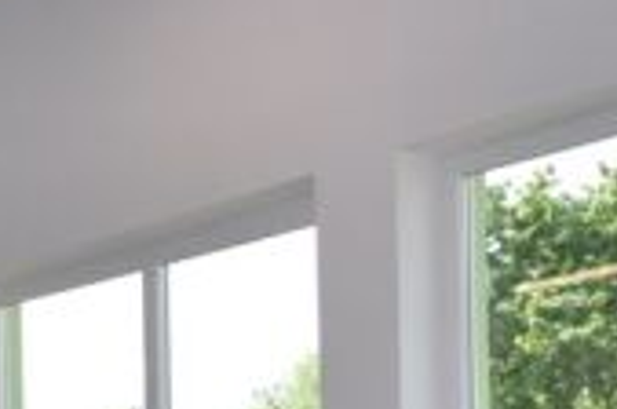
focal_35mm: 130
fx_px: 2225
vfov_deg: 10.0
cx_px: -562
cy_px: 694
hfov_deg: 13.7
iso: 200
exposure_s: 1/160
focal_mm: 21
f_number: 6.3
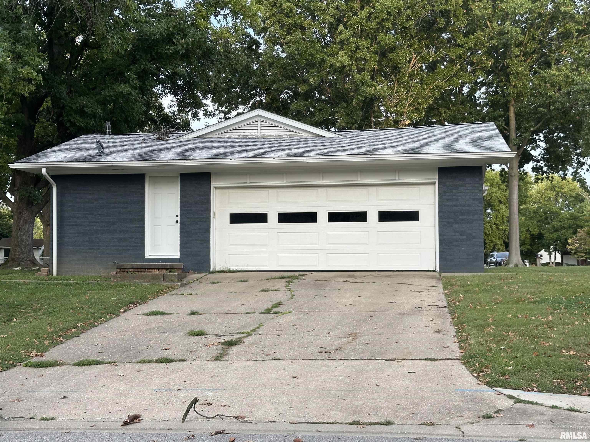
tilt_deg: +2.8
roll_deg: +0.1
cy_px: 221
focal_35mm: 48
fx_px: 818
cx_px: 295
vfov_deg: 30.3
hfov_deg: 39.7
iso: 50
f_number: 1.78
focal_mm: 6.86
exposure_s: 1/224
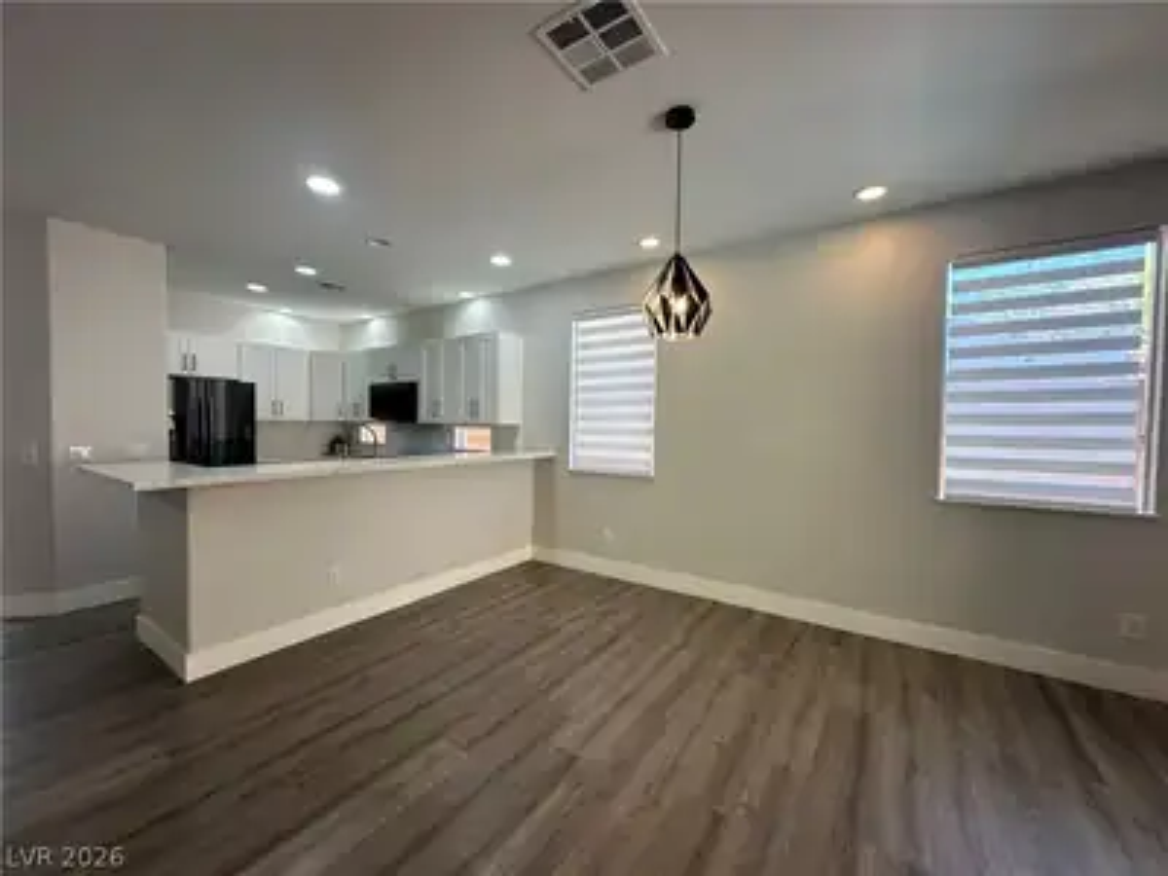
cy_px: 438
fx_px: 472
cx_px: 584
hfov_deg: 102.1
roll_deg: -1.2
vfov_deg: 85.7
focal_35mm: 14
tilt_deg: -1.8
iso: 80
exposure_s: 1/120
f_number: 2.2
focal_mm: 2.22
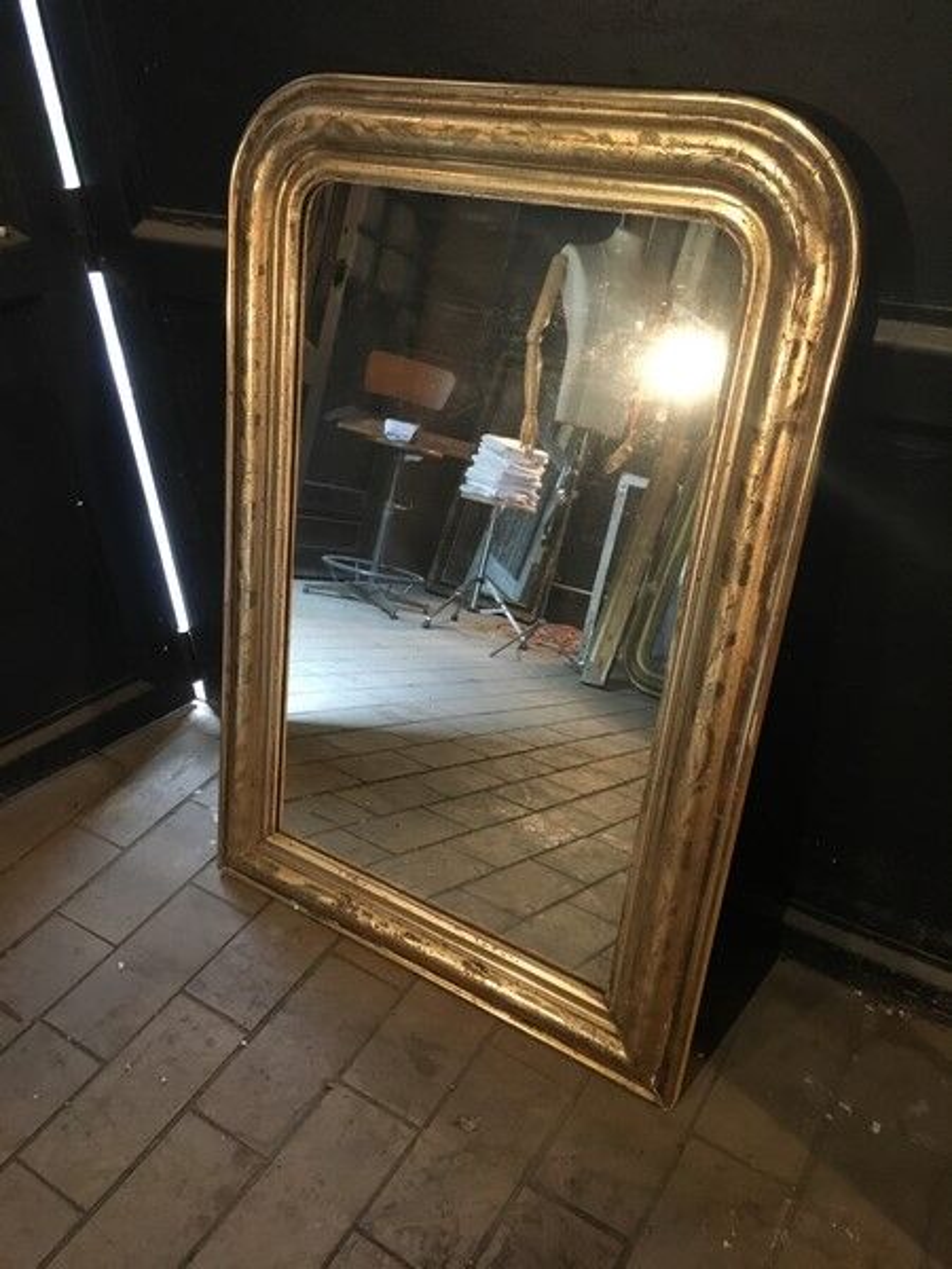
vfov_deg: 61.7
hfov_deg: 48.2
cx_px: 476
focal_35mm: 29
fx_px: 1063
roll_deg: +6.6
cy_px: 634
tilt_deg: -34.0
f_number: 2.2
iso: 250
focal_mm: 4.15
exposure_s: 1/17
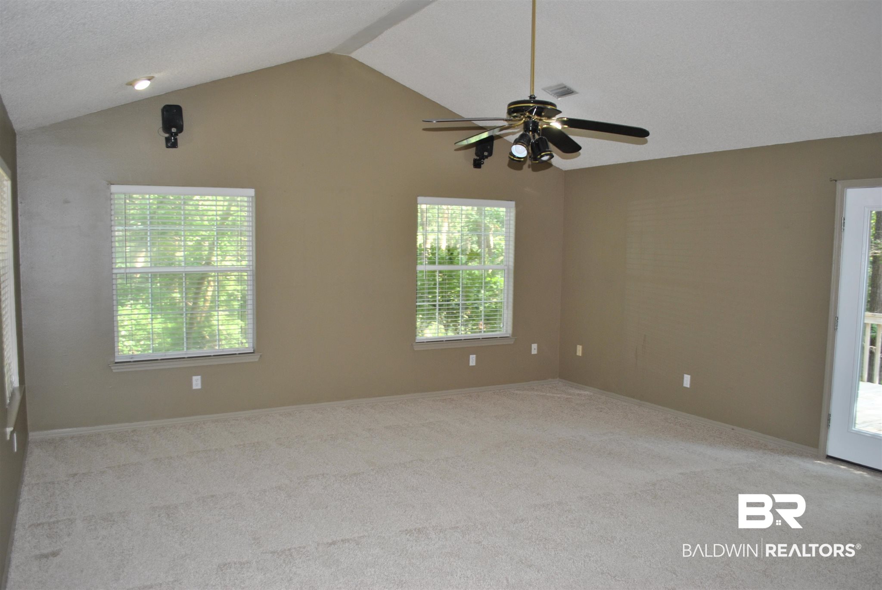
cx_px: 441
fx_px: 662
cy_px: 295
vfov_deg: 48.0
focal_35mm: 27
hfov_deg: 67.3
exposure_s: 1/60
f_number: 3.5
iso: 200
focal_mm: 18
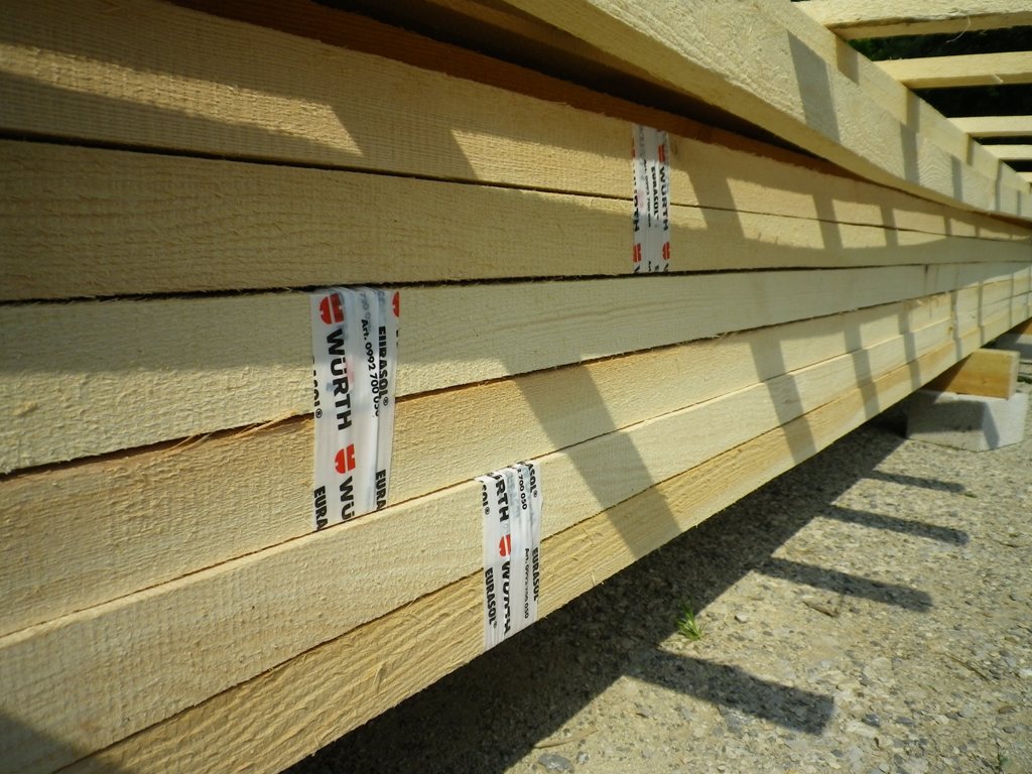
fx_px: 835
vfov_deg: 49.7
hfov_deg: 63.4
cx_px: 516
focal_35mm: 28
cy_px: 387
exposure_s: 1/1000
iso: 80
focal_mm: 5.05
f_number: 3.5
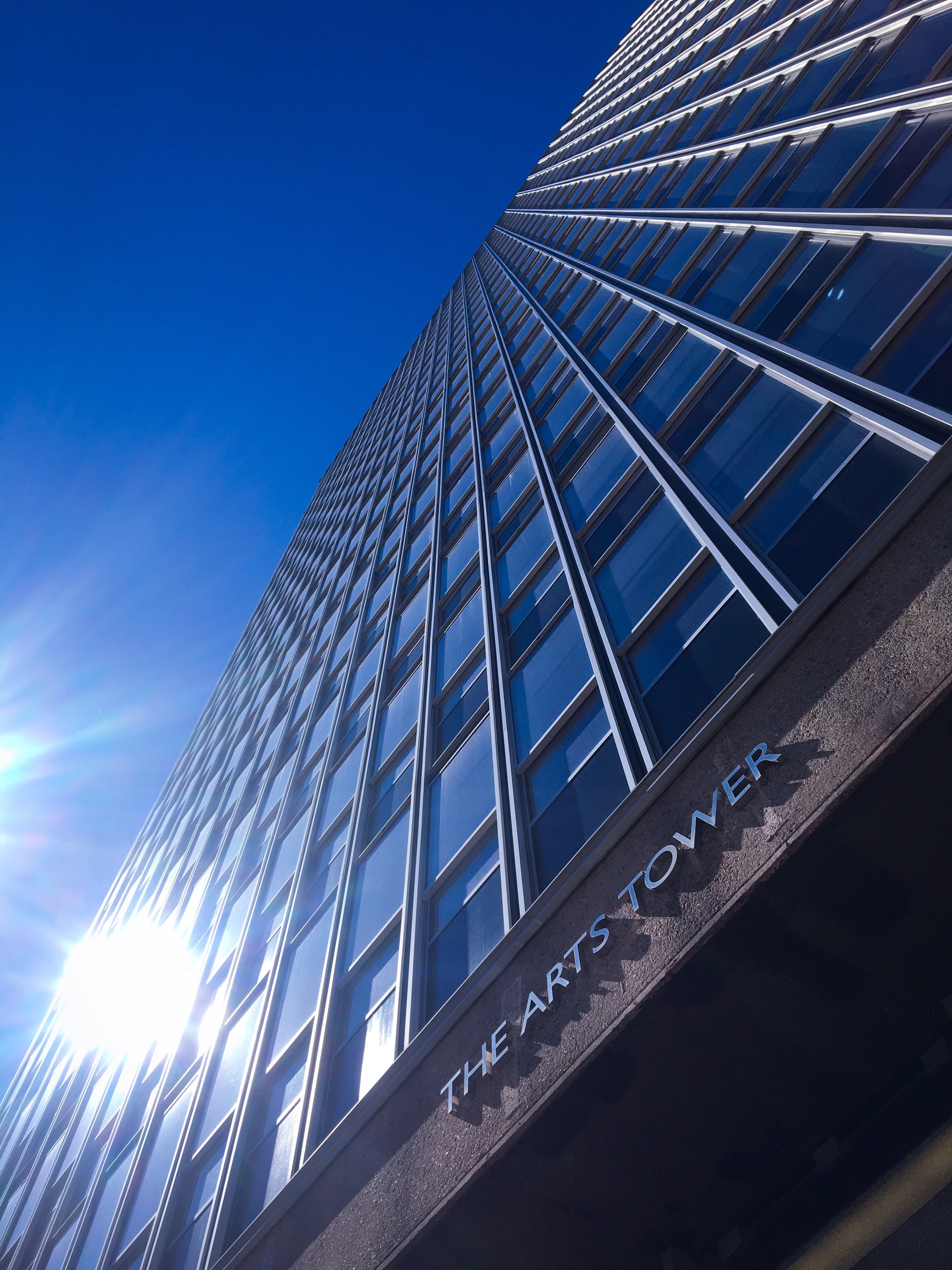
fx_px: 1063
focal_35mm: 29
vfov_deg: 61.7
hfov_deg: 48.2
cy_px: 635
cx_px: 476
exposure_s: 1/2800
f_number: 2.2
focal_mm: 4.15
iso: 25
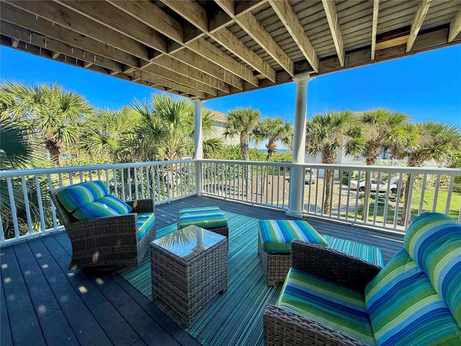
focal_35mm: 14
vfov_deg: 85.7
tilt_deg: -7.0
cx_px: 230
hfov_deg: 102.1
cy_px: 173
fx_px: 186
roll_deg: +0.6
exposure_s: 1/1001
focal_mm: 2.22
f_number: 2.2
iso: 64
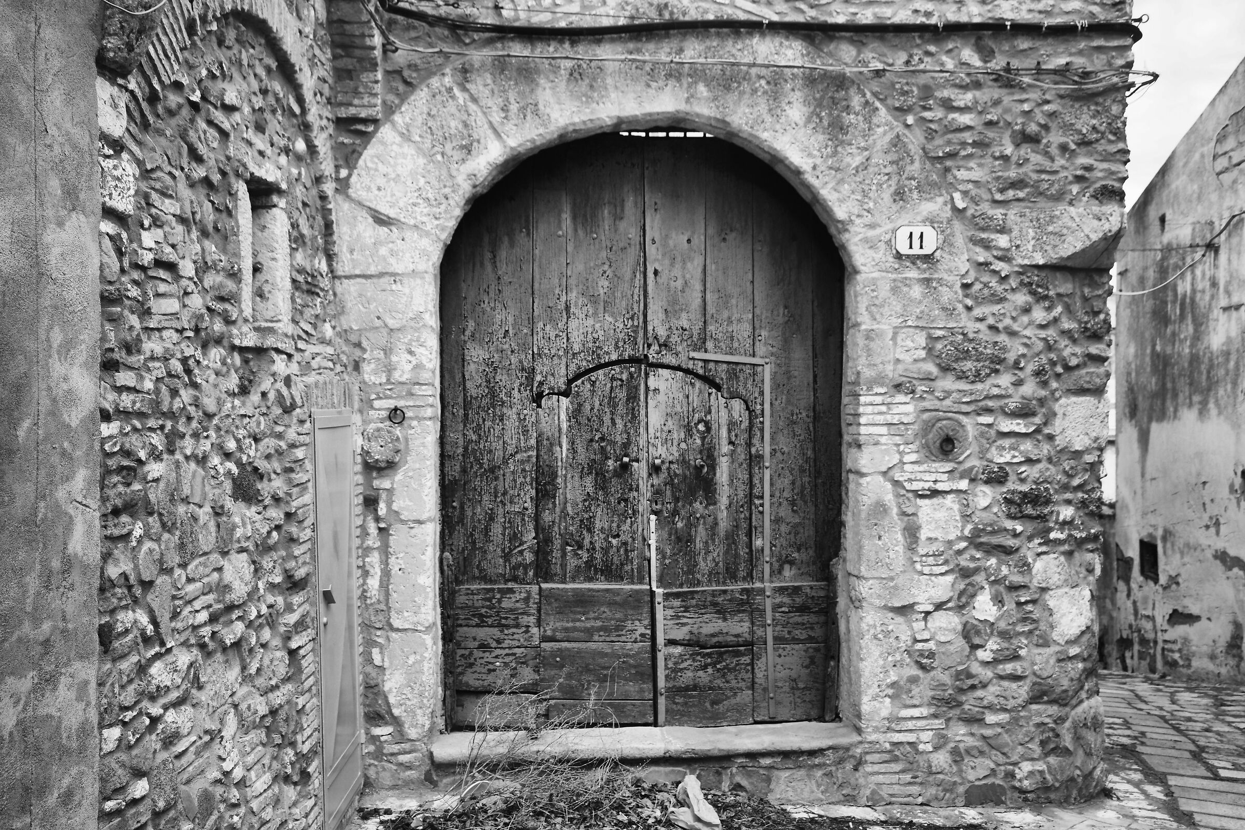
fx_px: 1210
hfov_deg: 54.4
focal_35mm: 35
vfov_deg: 37.9
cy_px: 415
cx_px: 622
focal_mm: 35
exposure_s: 1/160
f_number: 7.1
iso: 200
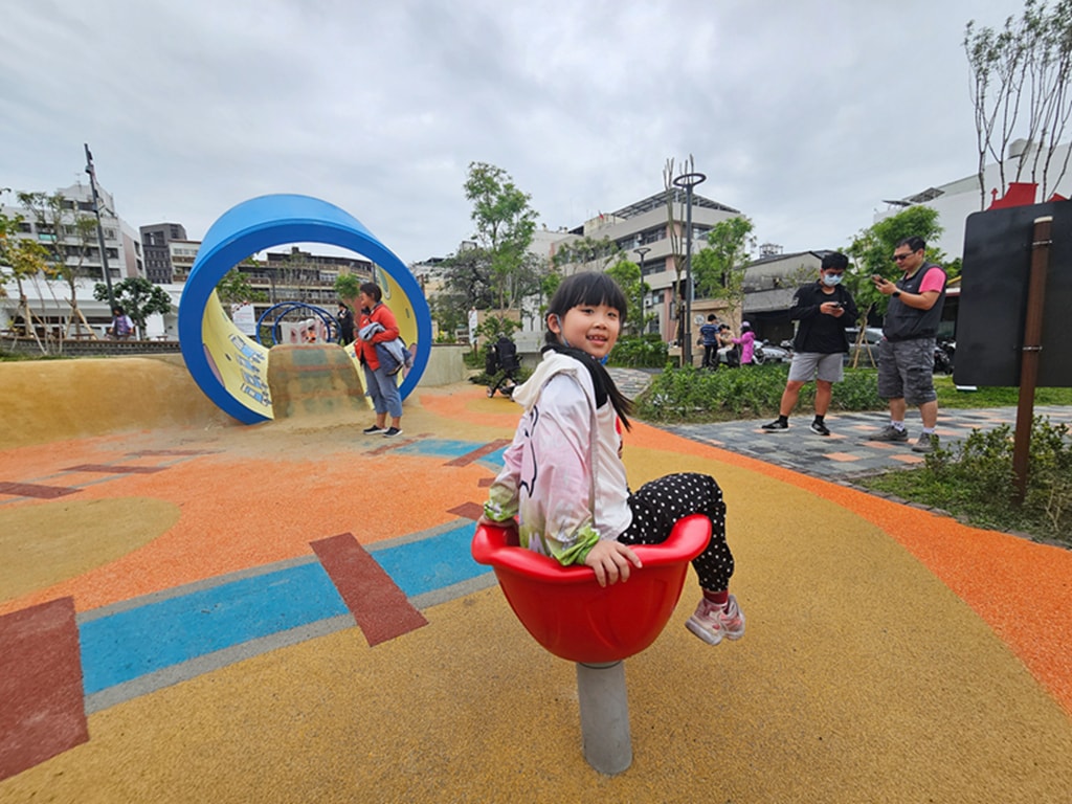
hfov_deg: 106.2
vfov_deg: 89.9
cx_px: 536
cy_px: 402
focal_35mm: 13
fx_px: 403
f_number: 2.2
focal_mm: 2.2
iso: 50
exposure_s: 1/1145
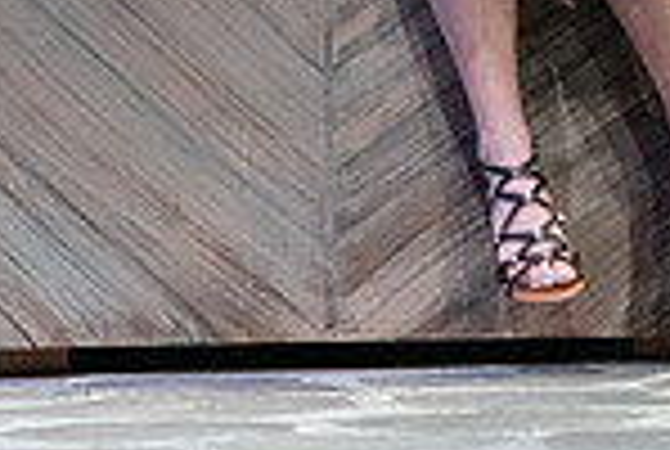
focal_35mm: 661
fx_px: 12326
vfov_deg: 2.1
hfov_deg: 3.1
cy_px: -196
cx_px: 49
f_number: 3.2
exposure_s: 1/320
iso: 3200
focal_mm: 170
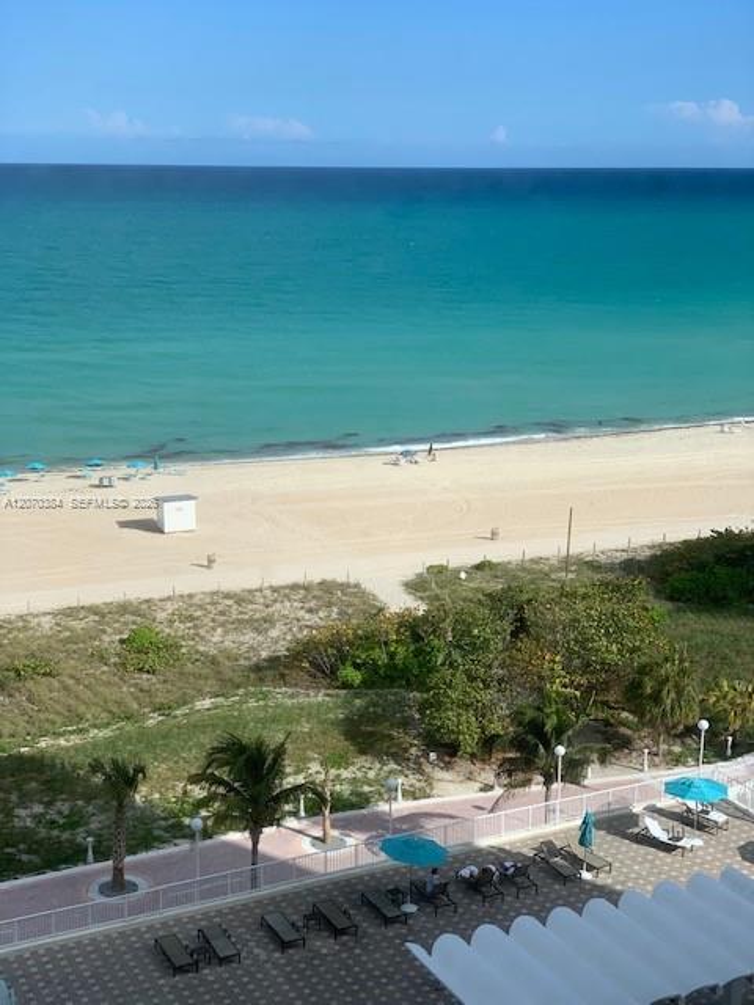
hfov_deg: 28.0
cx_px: 377
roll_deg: +0.2
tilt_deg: -12.2
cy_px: 502
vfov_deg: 36.8
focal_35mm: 52
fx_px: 1510
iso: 16
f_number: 2.4
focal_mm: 6
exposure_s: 1/666
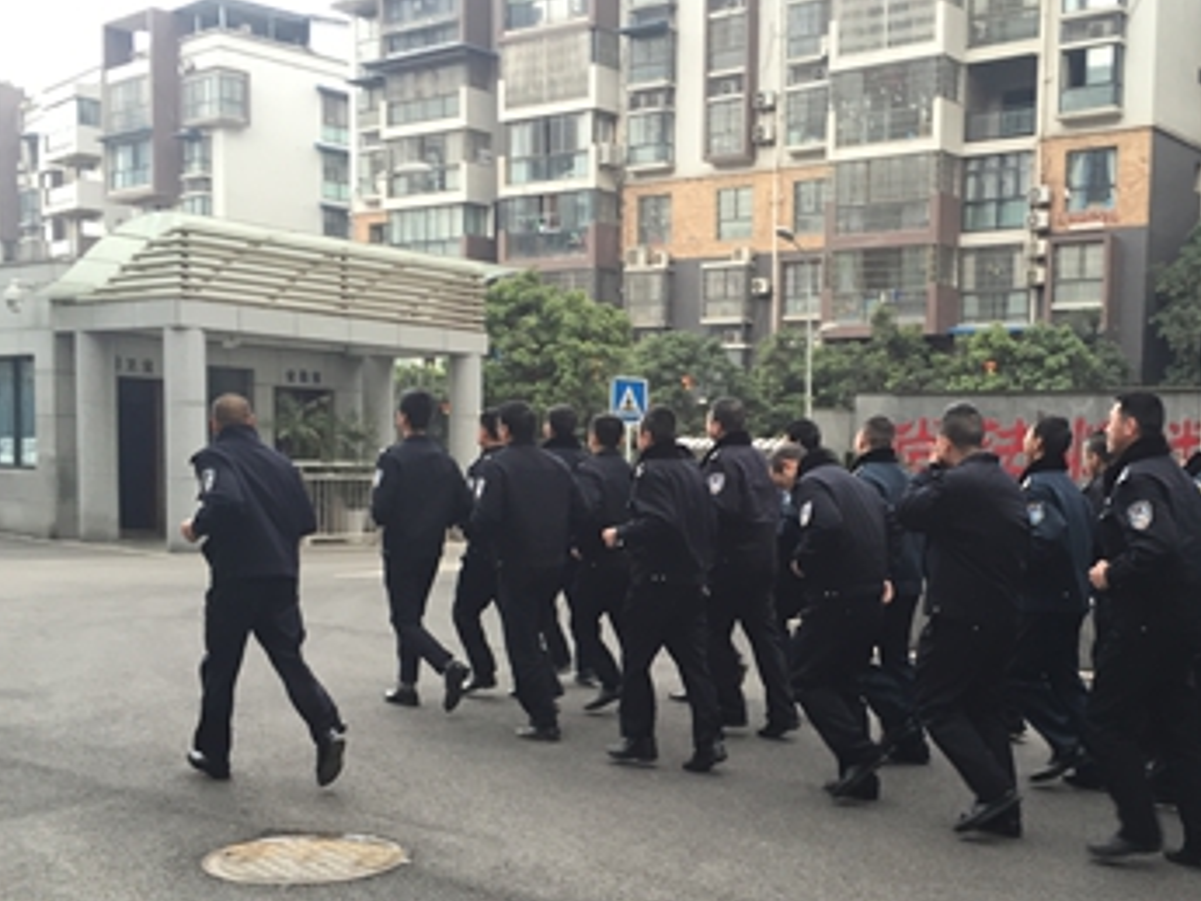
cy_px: 576
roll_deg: -0.8
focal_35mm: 42
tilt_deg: -3.0
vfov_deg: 34.2
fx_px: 1458
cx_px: 752
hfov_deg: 44.4
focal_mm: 4.15
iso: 32
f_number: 2.2
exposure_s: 1/33
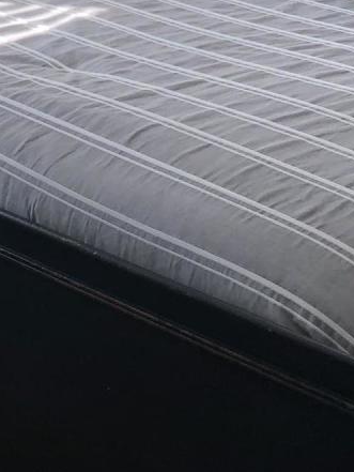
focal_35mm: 127
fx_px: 1731
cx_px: -140
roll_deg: +1.0
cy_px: 21
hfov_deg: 11.3
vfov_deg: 15.3
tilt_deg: -13.1
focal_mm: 3.99
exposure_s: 1/120
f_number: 1.8
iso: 40
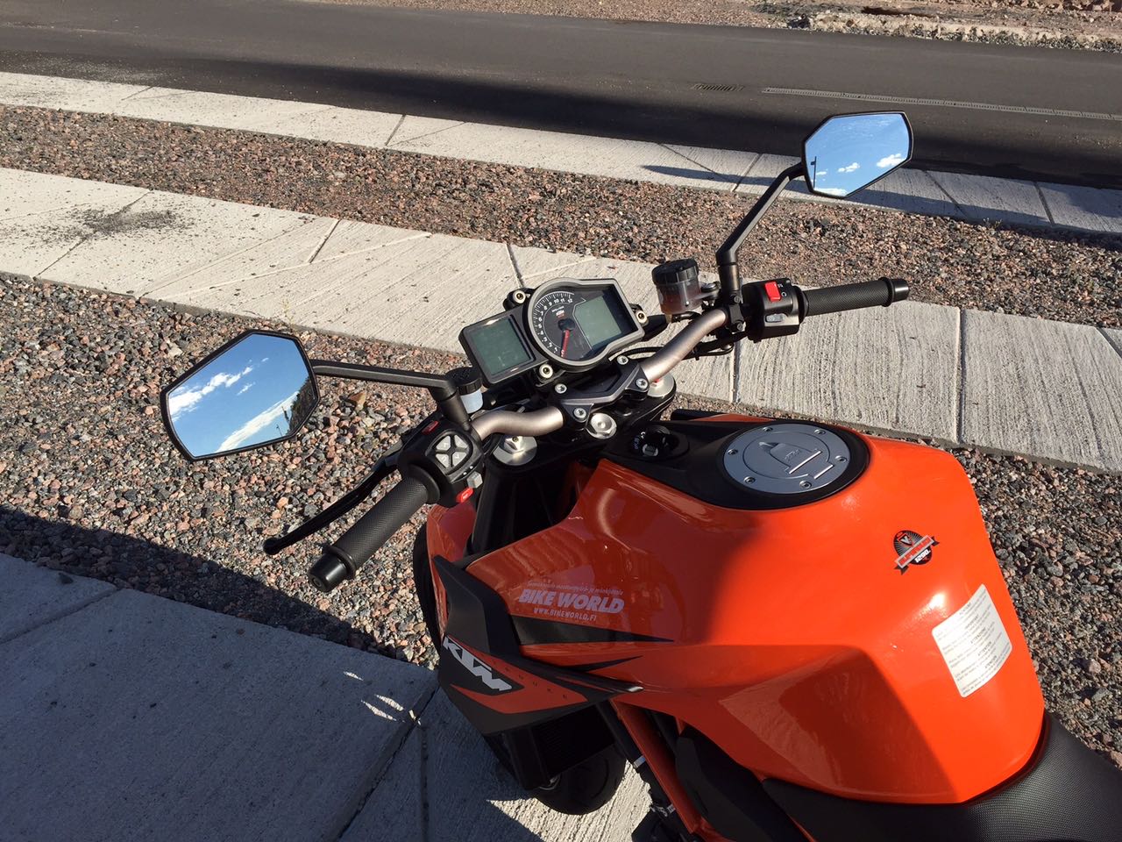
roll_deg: -4.4
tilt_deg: -26.3
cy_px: 421
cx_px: 561
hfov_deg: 61.7
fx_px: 940
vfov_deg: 48.2
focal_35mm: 29
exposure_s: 1/1980
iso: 32
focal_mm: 4.15
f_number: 2.2
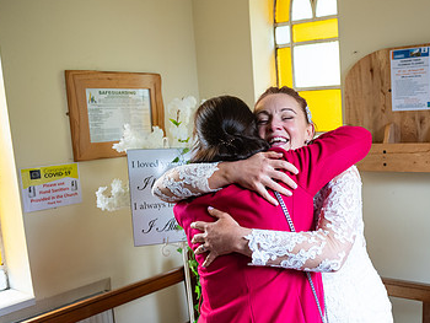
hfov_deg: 41.8
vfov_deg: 33.6
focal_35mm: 43
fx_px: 535
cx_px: 348
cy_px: 190
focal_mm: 27
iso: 800
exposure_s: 1/160
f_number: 3.5
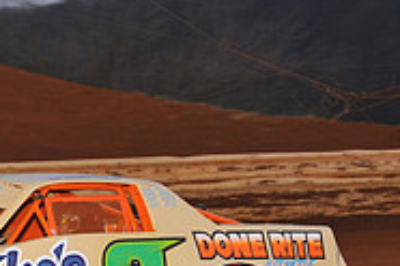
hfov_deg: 8.2
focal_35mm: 249
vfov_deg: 5.5
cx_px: -34
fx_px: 2766
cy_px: 249
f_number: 7.1
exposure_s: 1/320
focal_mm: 80
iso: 1250
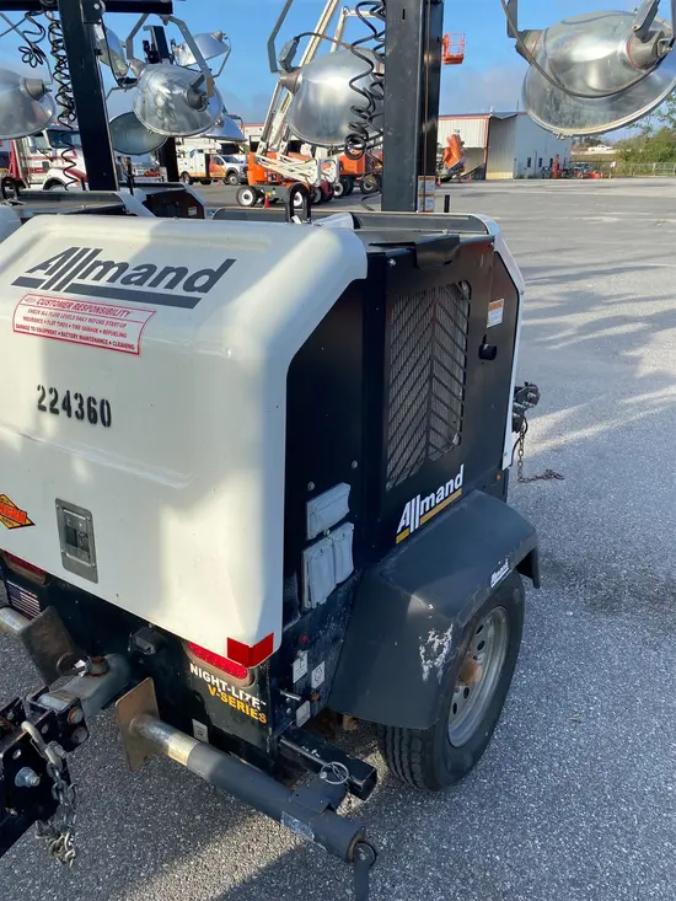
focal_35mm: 26
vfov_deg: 67.3
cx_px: 338
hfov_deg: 53.1
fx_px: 677
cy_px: 450
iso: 32
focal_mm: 4.25
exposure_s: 1/1245
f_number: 1.8
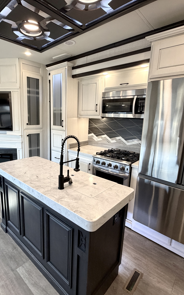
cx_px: 72
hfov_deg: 59.1
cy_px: 149
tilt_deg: -9.6
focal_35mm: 20
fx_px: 160
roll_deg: -0.2
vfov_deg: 85.1
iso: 320
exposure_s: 1/102
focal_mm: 2.22
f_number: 2.2
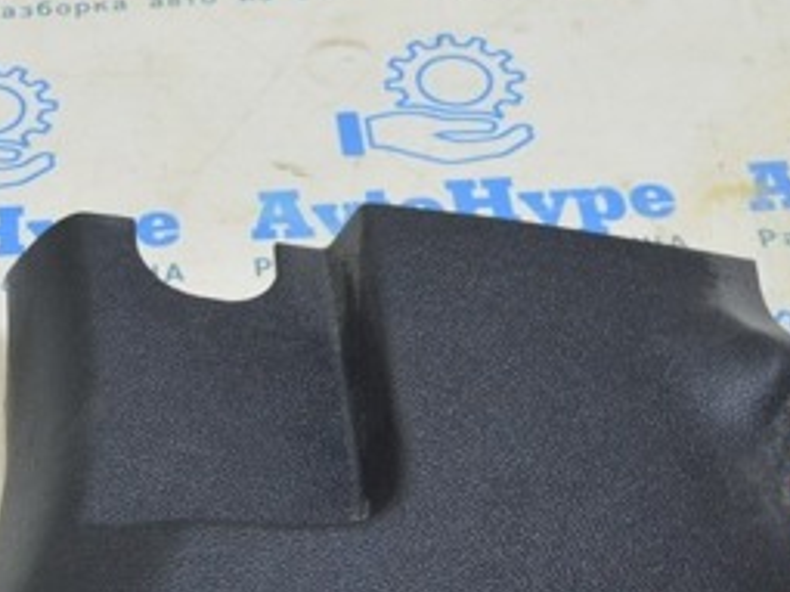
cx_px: 19
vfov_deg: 17.3
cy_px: 584
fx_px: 1898
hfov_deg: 22.7
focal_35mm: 83
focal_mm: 23
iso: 400
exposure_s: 1/20
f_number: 5.6
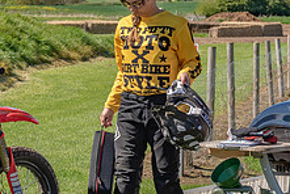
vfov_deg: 6.3
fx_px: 1758
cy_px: 177
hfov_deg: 9.3
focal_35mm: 218
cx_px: -34
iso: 100
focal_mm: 70
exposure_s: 1/200
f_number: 8
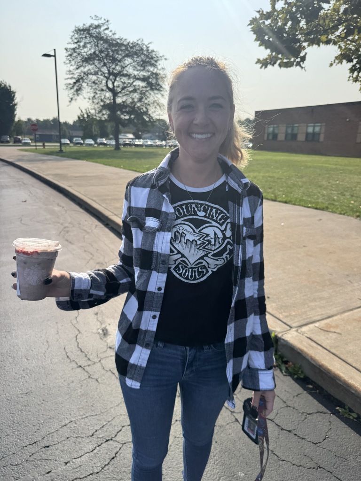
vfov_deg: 71.6
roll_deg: -1.9
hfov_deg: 56.8
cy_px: 240
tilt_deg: -15.2
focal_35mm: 24
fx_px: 334
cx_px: 180
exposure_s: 1/3802
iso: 80
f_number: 1.78
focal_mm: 6.76
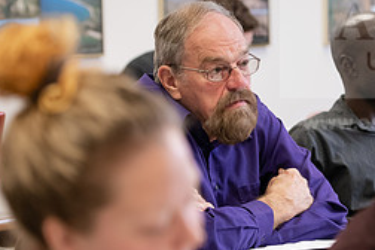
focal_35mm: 196
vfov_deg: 7.0
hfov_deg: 10.5
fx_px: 2042
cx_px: 235
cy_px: 154
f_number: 2.8
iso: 1600
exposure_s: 1/200
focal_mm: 85
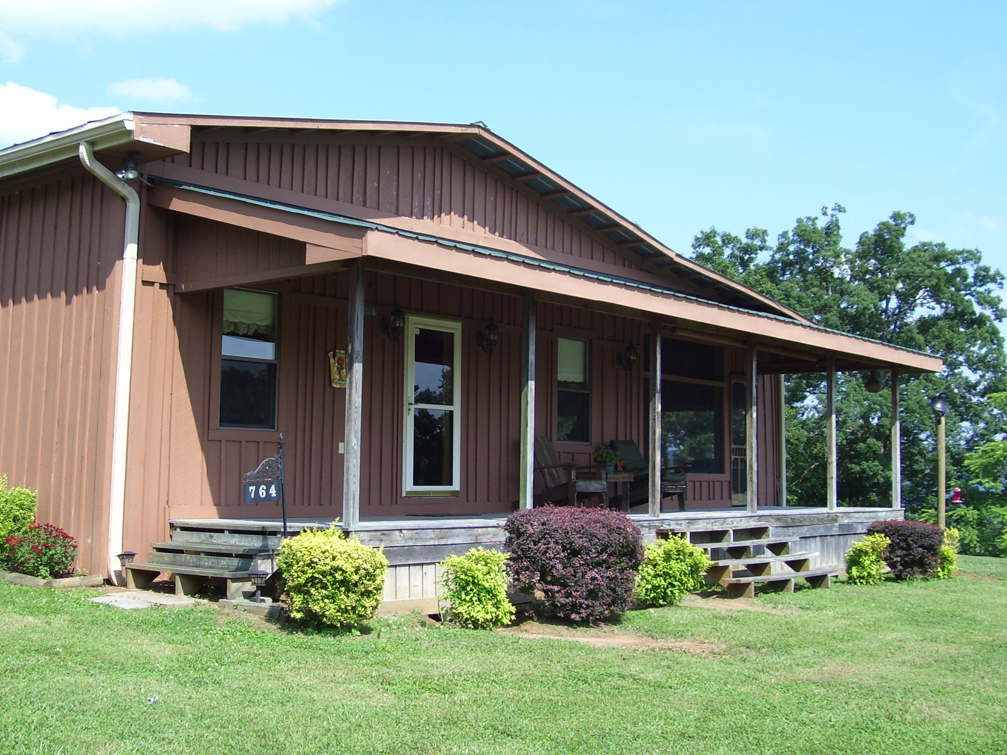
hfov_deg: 42.1
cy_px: 378
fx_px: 1309
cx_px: 504
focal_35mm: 45
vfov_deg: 32.2
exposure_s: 1/750
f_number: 3
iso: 80
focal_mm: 7.6
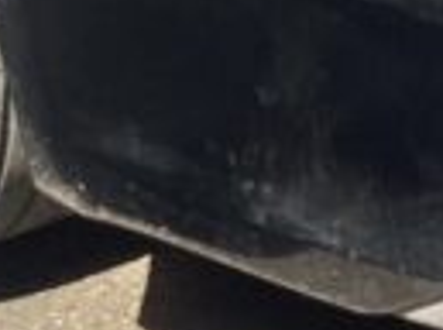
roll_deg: +1.1
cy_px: -550
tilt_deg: -17.4
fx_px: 2642
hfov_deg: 9.5
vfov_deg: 6.7
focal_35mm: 207
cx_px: 501
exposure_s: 1/588
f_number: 1.8
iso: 32
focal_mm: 4.25
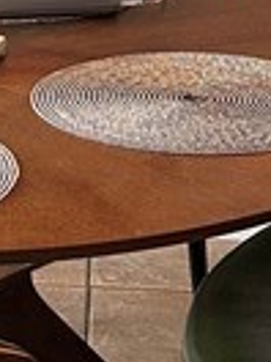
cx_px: -99
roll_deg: +0.4
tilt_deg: -6.0
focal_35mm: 186
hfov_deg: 7.9
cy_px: -296
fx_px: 1942
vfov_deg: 10.0
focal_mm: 6.86
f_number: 1.78
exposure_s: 1/60
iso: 160
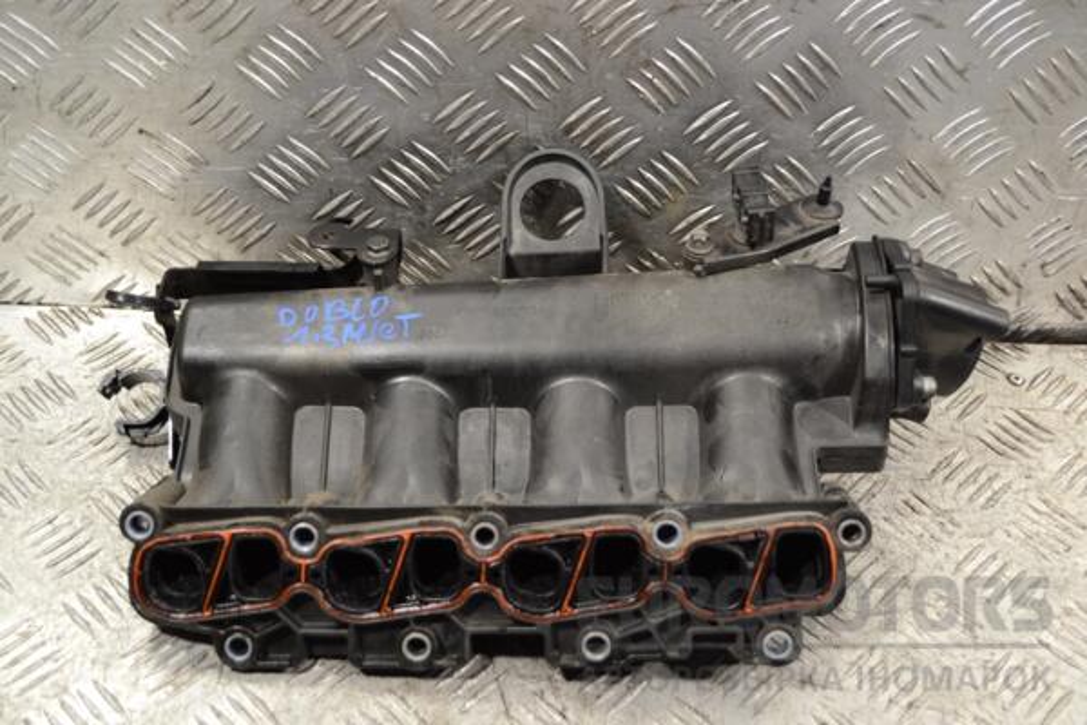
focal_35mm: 48
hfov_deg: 41.1
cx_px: 544
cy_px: 362
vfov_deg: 28.1
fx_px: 1449
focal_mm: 32
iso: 250
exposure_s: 1/30
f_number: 4.8
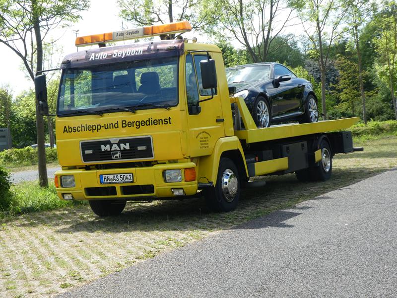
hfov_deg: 29.8
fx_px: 745
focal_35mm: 65
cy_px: 149
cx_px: 198
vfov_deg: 22.6
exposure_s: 1/250
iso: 80
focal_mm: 11.7
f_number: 4.4
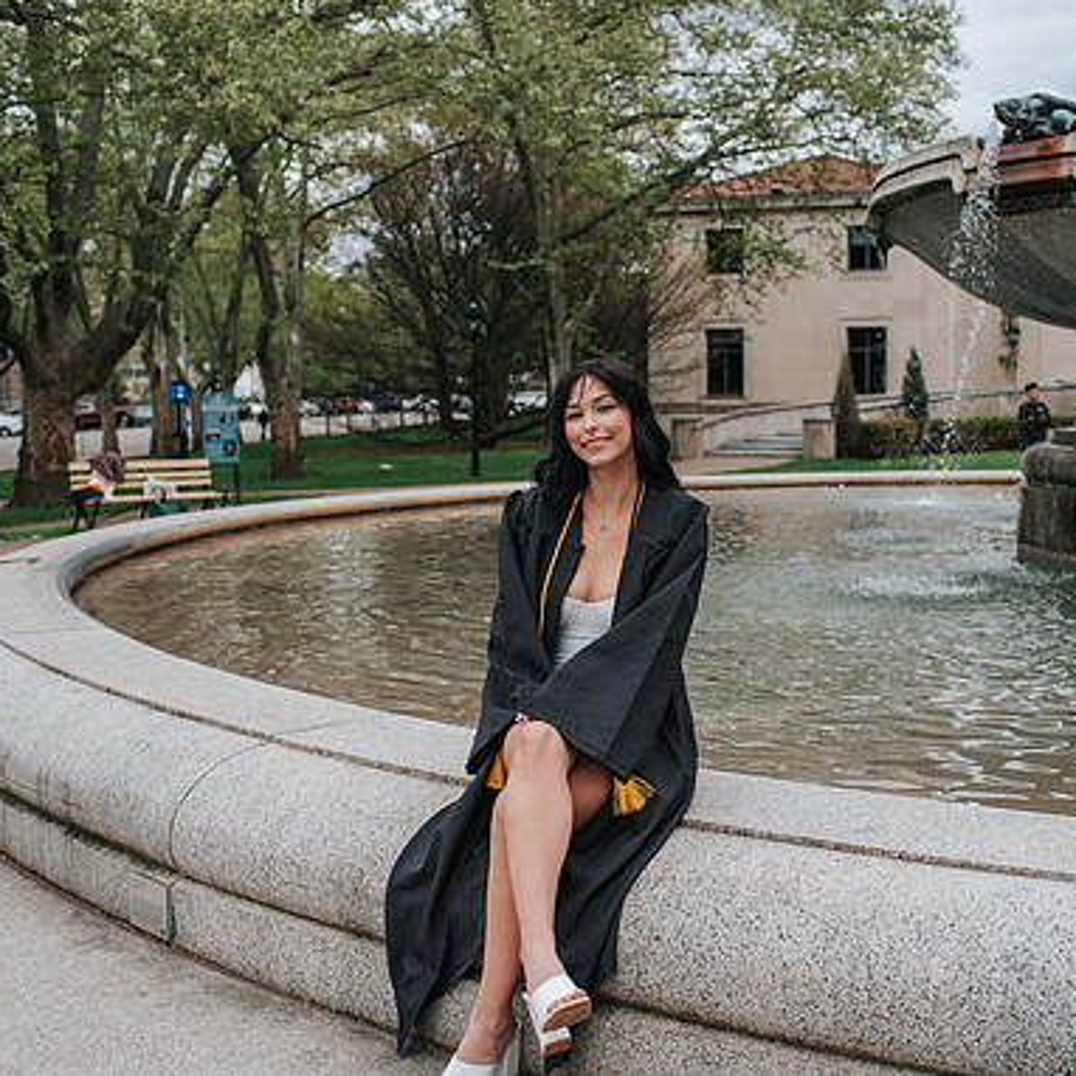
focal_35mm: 46
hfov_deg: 36.5
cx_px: 696
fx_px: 1618
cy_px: 534
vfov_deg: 36.8
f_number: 3.5
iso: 100
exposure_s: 1/500
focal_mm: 35
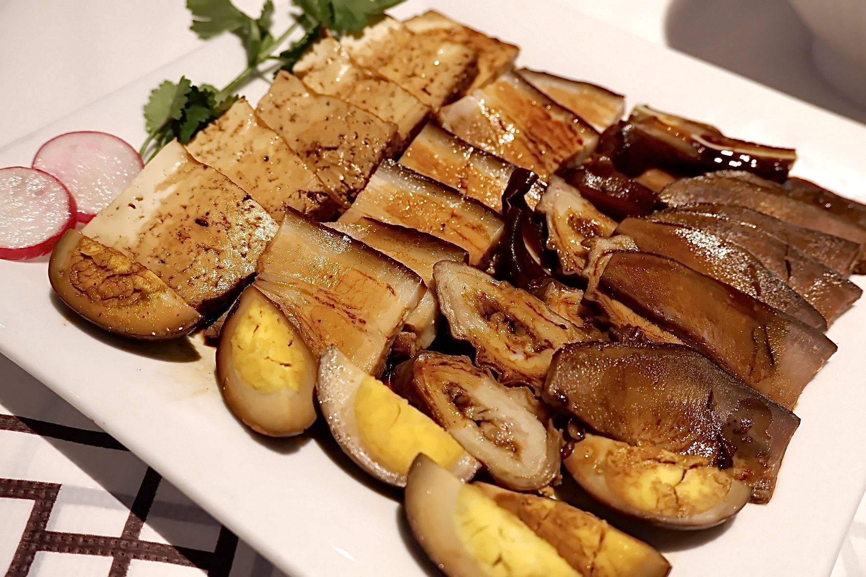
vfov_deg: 36.9
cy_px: 288
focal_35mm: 36
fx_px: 866
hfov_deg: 53.1
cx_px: 433
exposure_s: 1/50
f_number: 4.4
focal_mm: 24.2
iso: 640
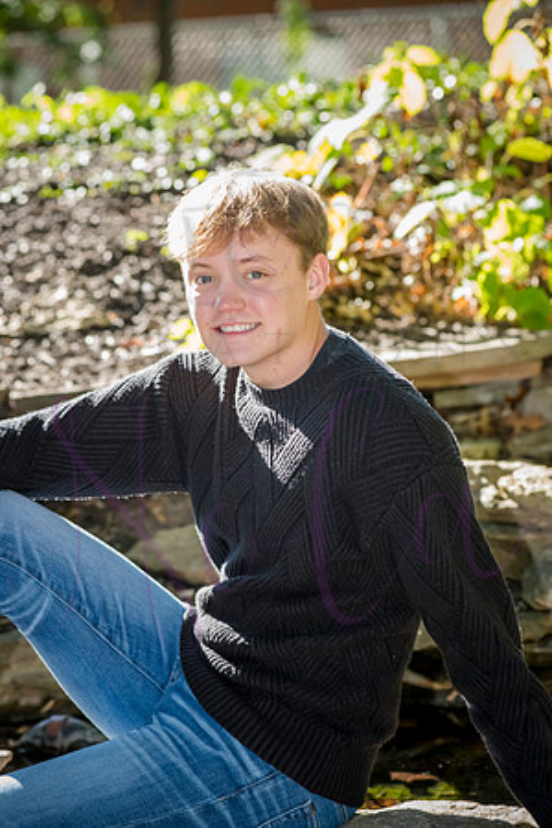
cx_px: 276
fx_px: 2760
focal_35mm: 120
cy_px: 414
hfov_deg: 11.4
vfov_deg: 17.1
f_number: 5.6
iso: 800
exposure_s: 1/320
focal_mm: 120
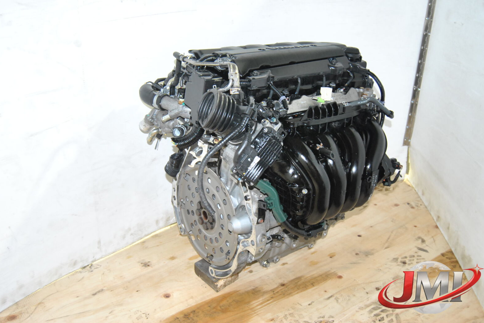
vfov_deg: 33.4
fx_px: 538
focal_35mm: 40
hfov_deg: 48.5
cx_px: 247
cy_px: 159
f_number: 5
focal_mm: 26
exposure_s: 1/60
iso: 800
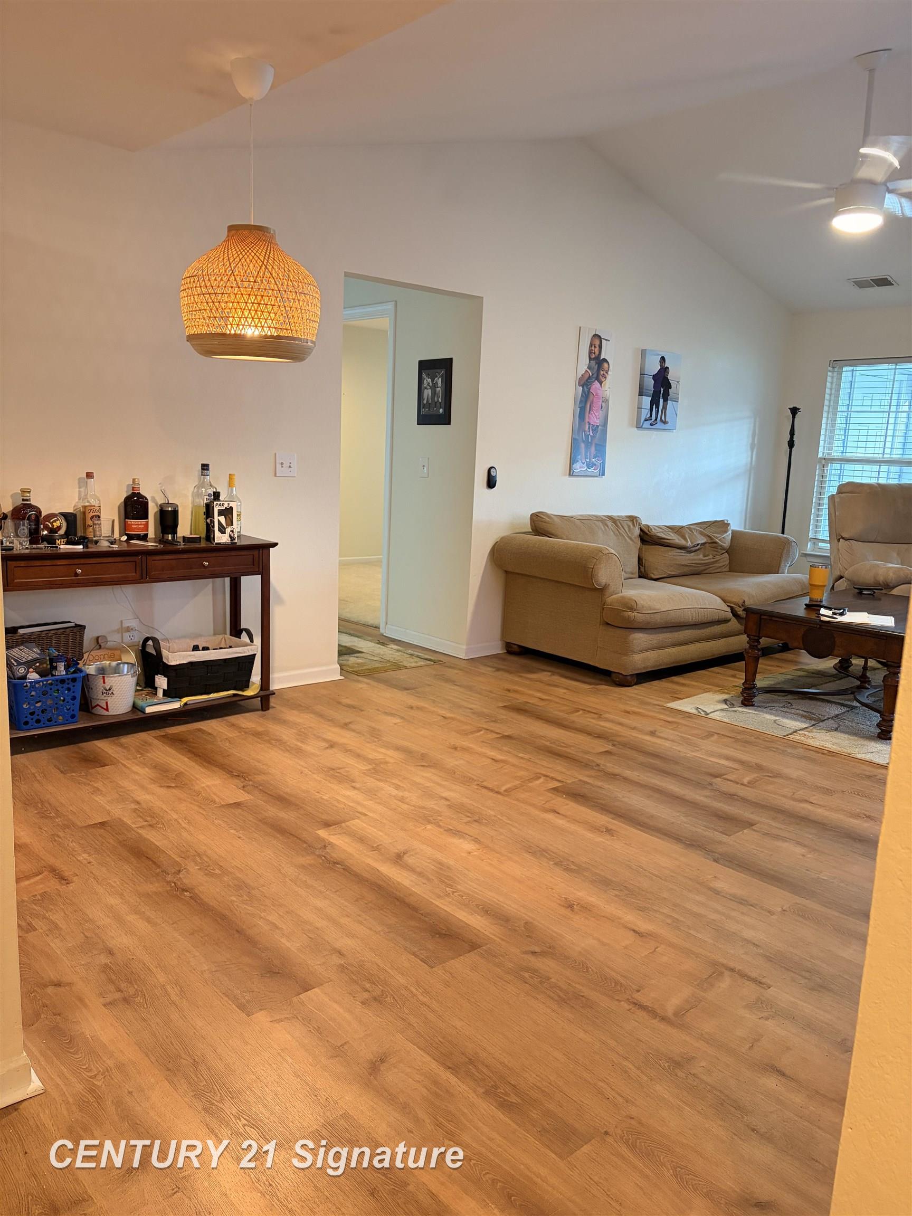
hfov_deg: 53.1
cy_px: 608
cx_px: 456
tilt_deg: -9.8
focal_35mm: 26
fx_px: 913
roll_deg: -2.5
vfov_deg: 67.3
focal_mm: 5.96
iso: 250
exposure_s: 1/60
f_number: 1.6
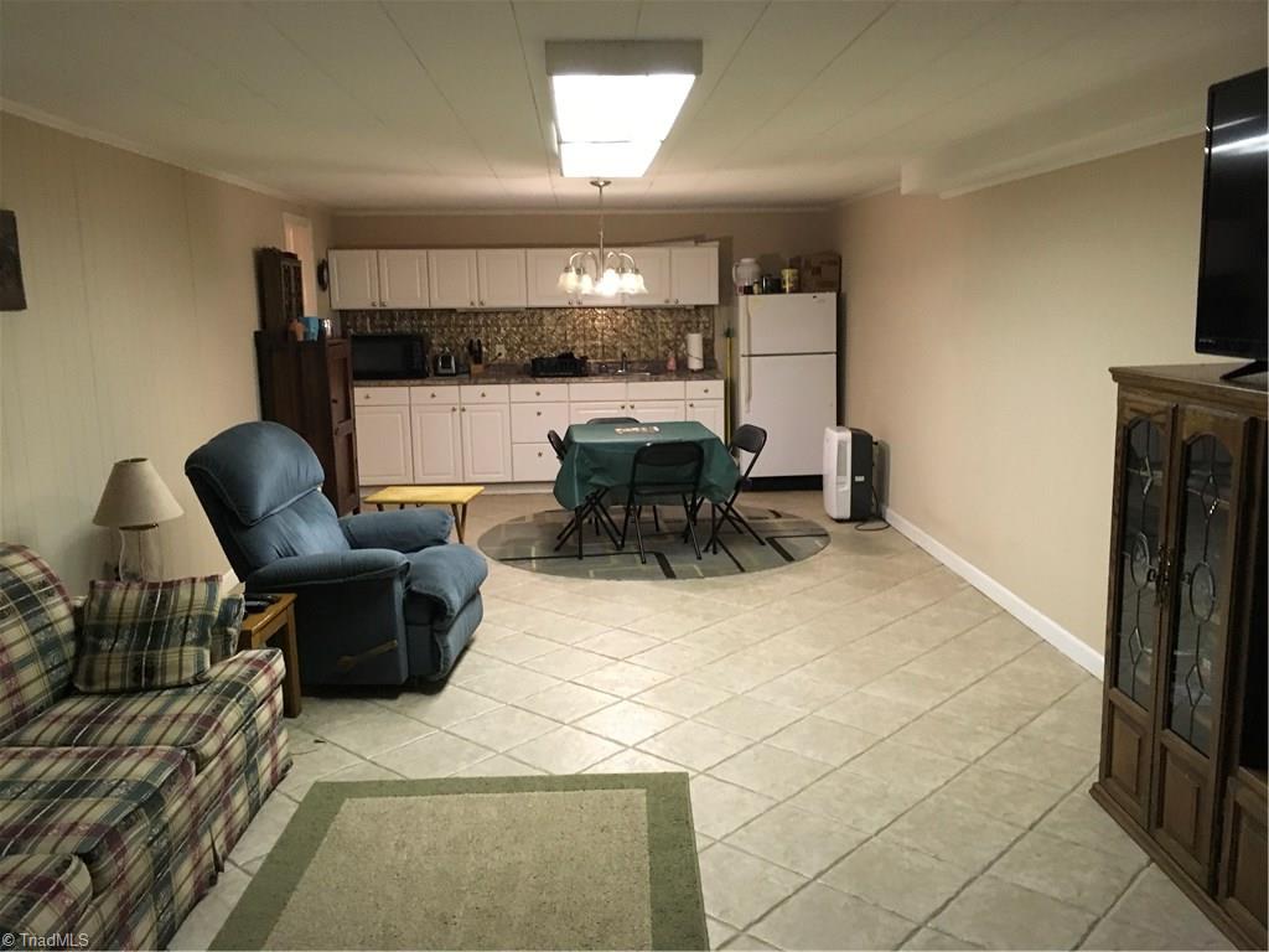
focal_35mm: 29
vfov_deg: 48.2
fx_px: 1063
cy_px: 476
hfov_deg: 61.7
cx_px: 634
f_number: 2.2
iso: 200
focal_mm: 4.15
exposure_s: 1/30
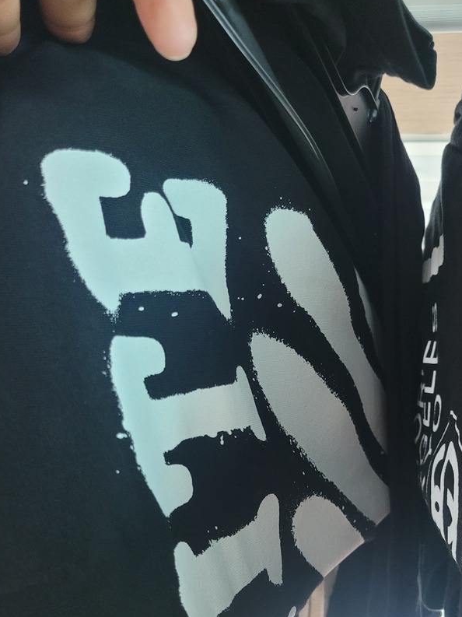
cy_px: 393
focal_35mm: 35
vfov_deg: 52.0
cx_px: 303
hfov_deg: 40.2
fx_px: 623
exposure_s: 1/40
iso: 500
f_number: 1.8
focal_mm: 5.4
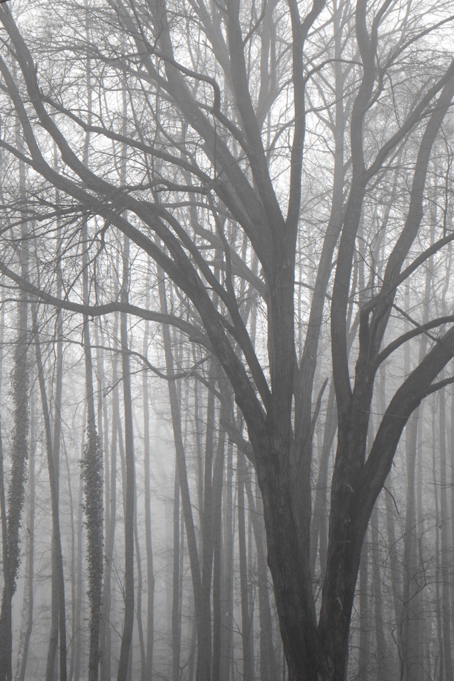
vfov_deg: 21.9
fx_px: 1760
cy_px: 340
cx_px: 227
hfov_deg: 14.7
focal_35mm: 93
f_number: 5.3
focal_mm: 62
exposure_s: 1/57
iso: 200
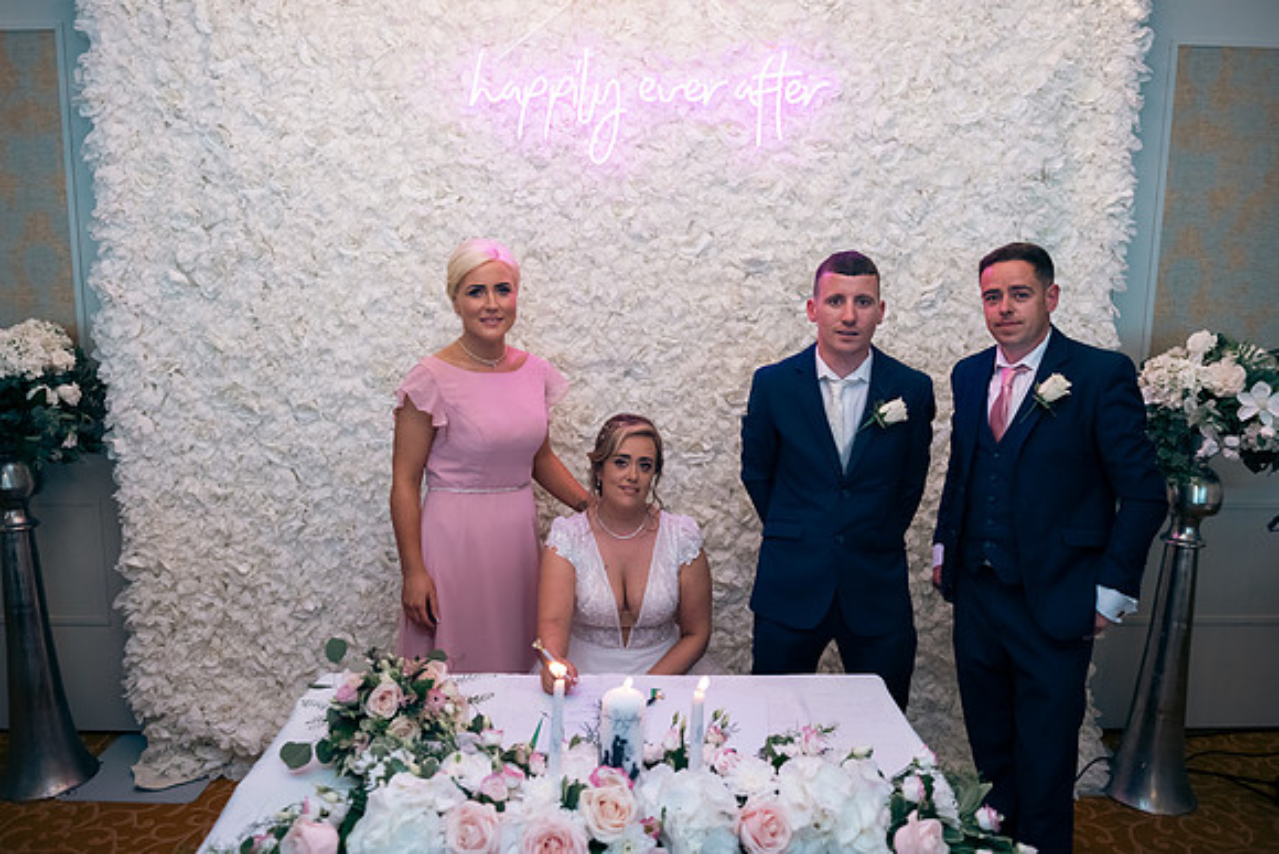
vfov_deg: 48.0
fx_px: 959
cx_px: 640
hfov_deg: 67.4
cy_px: 427
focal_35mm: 27
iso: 640
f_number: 3.5
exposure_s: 1/160
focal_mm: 27
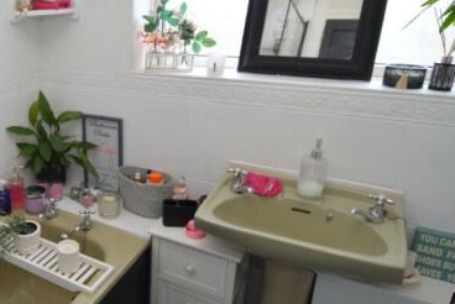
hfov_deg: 52.4
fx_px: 405
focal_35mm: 32
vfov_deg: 41.2
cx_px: 54
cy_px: 151
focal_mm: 12
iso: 800
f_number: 5
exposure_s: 1/100
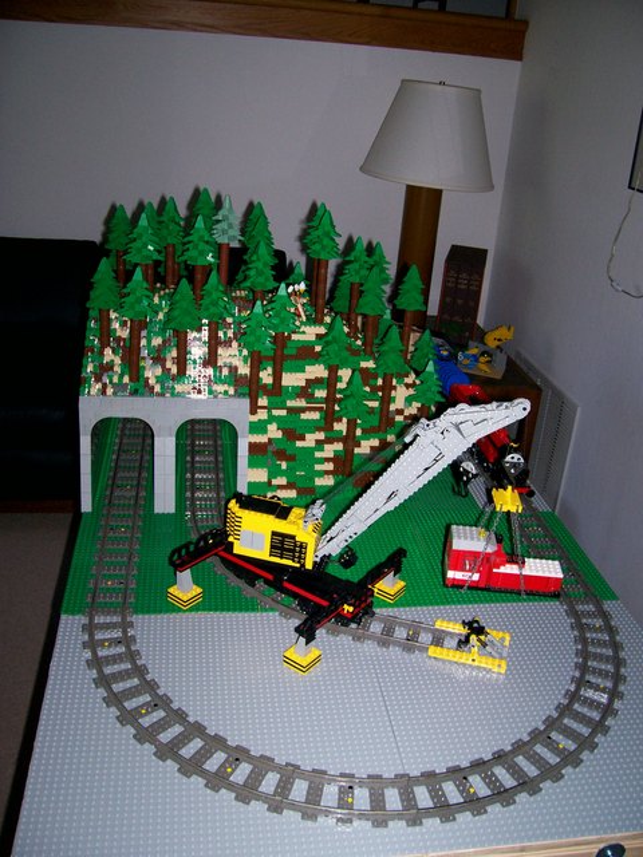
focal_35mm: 34
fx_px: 842
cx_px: 322
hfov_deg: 41.8
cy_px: 428
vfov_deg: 54.0
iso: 140
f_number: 2.7
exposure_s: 1/112
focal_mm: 5.6
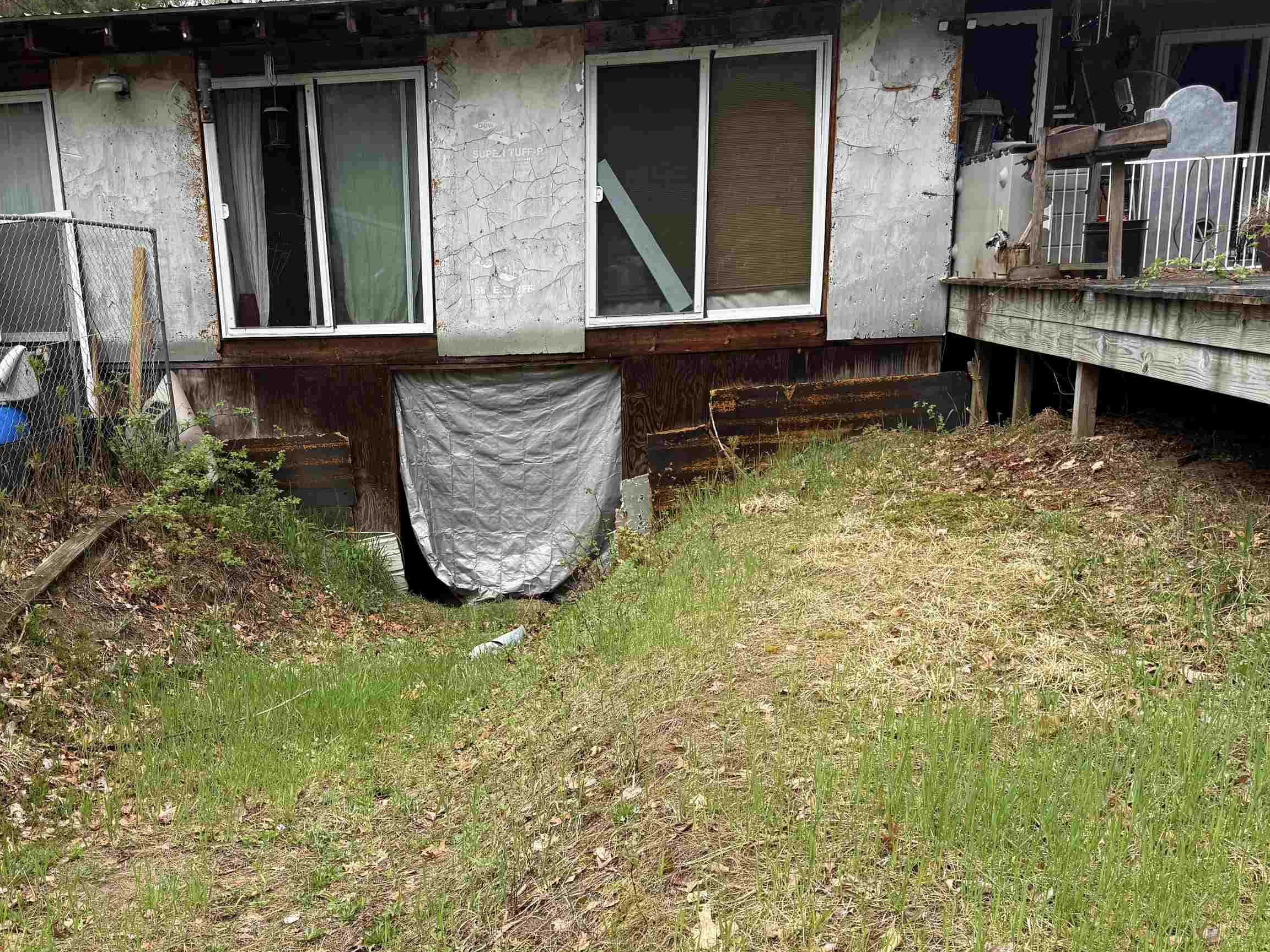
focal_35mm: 32
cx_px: 445
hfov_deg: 55.9
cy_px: 567
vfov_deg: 44.0
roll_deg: +1.2
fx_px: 1174
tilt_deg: -14.4
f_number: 1.78
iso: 80
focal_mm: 6.76
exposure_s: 1/931
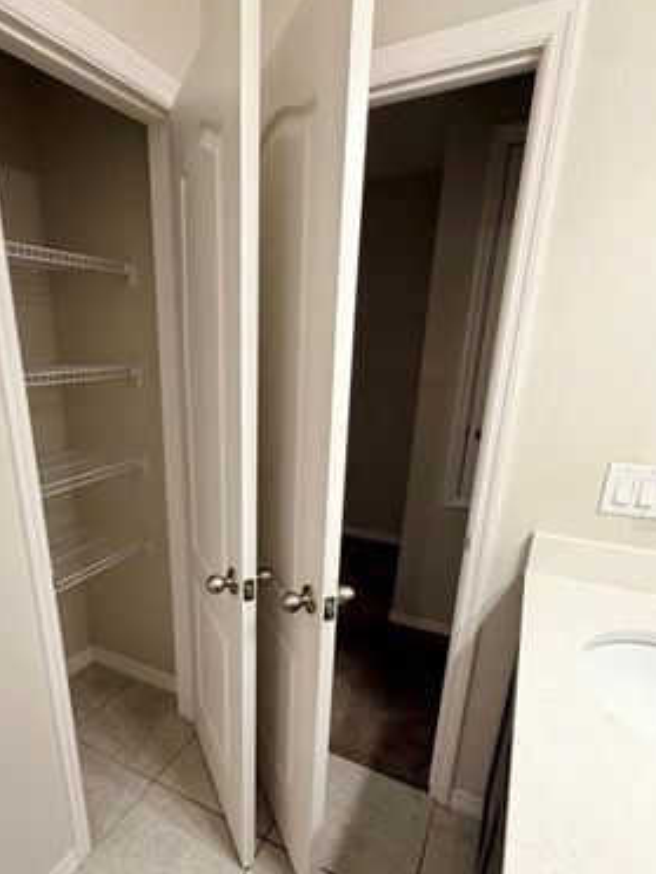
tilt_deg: -18.6
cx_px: 236
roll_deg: +0.4
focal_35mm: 20
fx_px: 505
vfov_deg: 80.8
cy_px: 524
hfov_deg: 64.8
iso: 320
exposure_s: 1/120
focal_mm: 2.22
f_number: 2.2
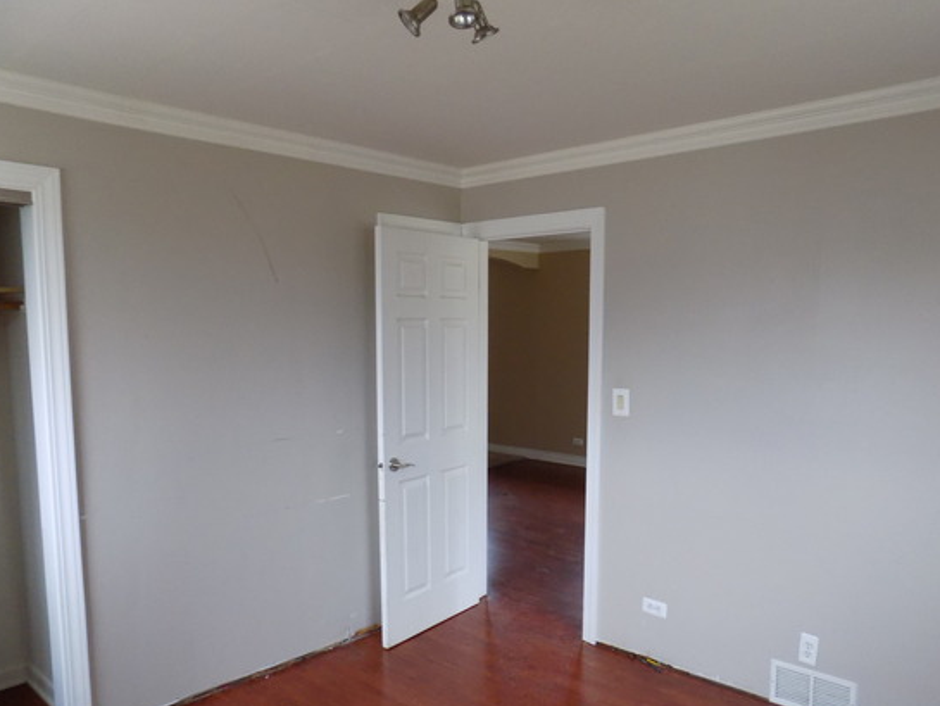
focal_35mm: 27
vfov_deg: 51.1
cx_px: 474
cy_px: 413
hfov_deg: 65.3
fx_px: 733
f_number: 3.1
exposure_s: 1/30
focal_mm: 4
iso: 280
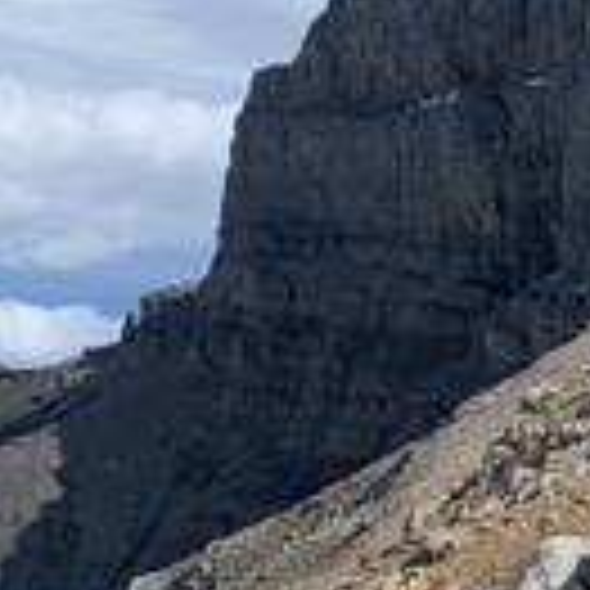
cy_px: 912
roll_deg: -1.2
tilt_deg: -9.3
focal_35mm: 117
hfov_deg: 13.2
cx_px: 1121
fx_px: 2256
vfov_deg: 13.9
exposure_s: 1/2611
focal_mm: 4.25
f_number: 1.8
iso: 25
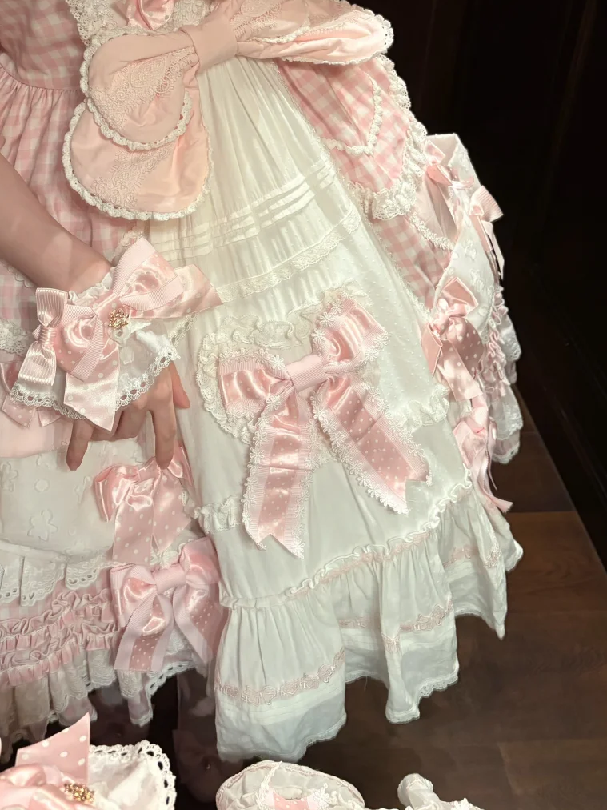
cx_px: 221
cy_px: 235
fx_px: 865
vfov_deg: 48.8
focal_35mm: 37
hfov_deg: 38.4
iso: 320
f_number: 1.6
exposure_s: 1/50
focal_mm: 5.96
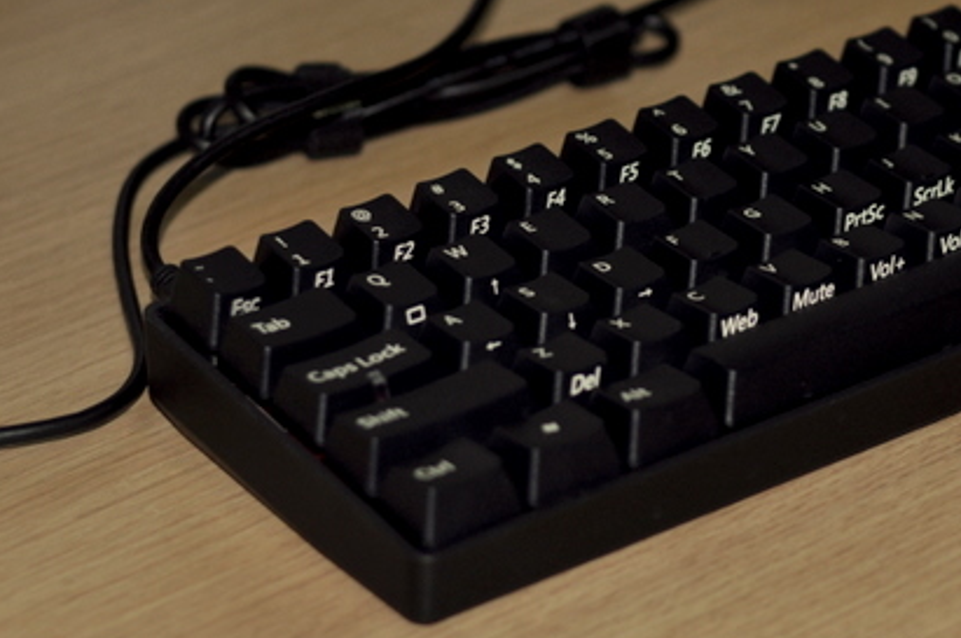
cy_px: 243
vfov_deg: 9.4
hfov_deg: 14.0
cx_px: 849
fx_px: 3893
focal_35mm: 146
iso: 200
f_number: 2.8
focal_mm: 50
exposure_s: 1/160
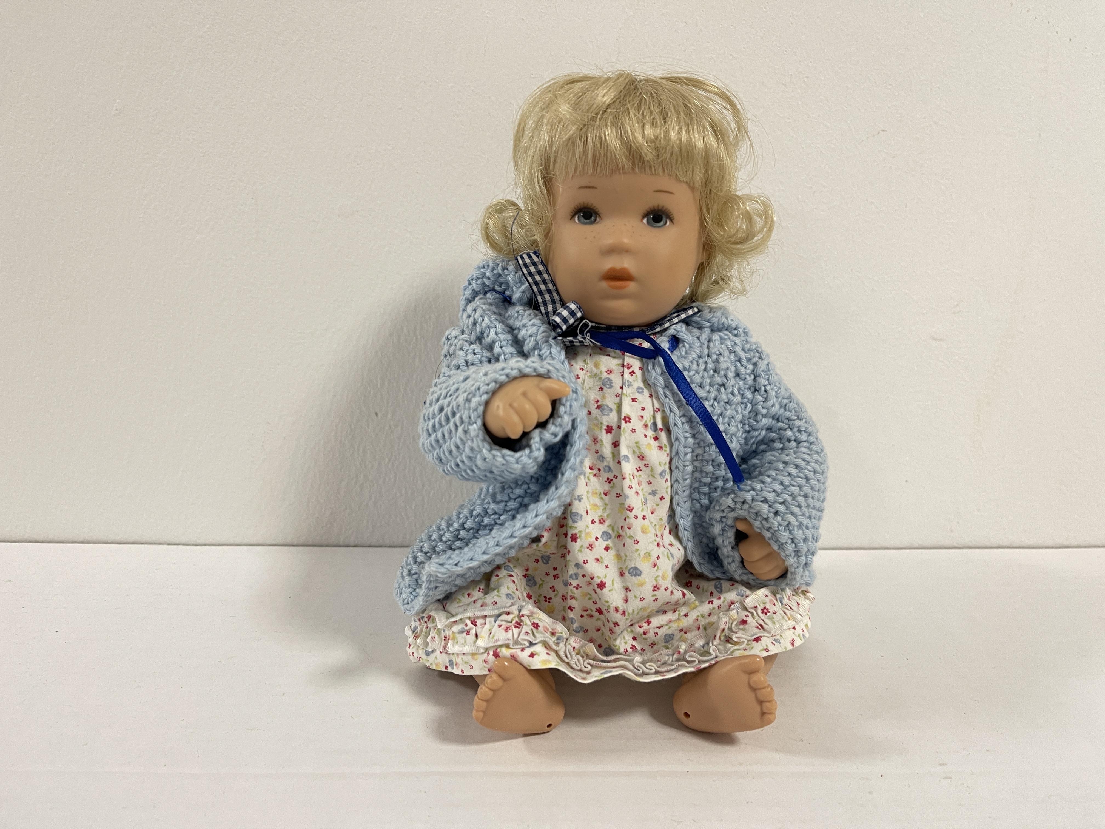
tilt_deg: -10.2
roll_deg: -2.3
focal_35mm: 25
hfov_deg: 69.4
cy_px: 414
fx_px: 798
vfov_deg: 54.9
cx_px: 552
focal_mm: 5.1
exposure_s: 1/50
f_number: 1.6
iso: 125
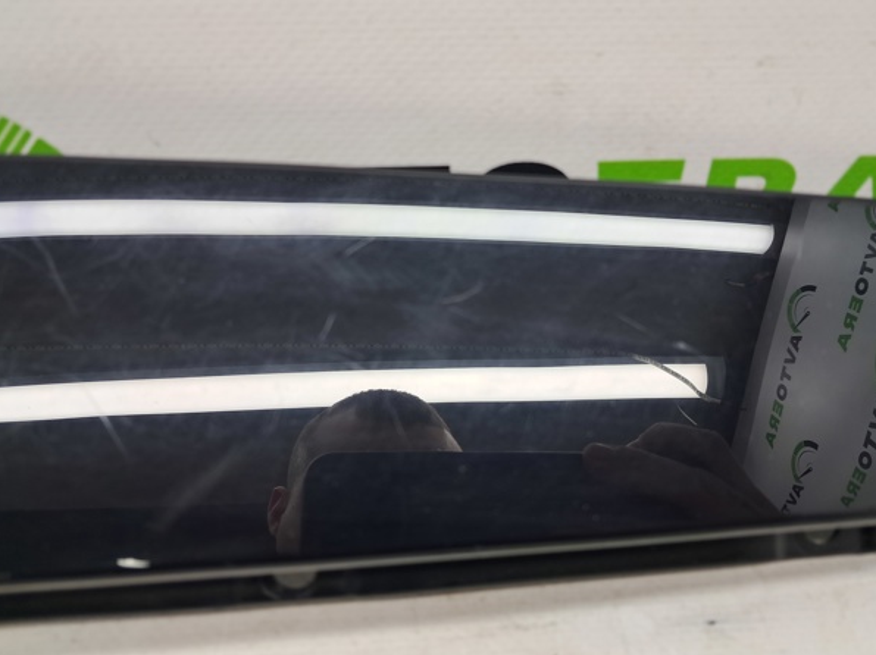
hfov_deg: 61.7
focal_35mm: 29
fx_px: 733
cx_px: 463
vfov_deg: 48.2
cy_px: 328
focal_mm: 4
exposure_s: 1/60
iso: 50
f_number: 1.8
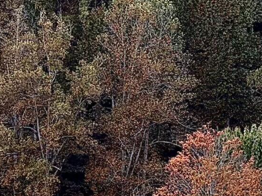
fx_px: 1975
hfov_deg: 7.6
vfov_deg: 5.7
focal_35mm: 261
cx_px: 116
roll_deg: -0.3
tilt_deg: -6.9
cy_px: 63
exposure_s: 1/206
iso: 160
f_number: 1.78
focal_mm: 6.76
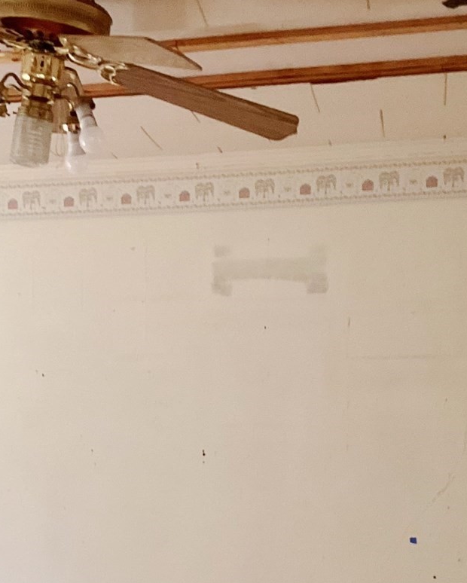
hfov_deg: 19.0
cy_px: 554
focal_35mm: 80
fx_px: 1381
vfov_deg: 23.1
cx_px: 89
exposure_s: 1/60
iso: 200
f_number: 2.4
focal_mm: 3.3
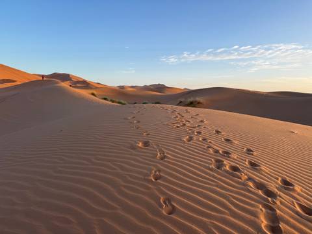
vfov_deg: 56.8
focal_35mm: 24
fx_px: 216
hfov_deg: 71.6
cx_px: 156
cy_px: 117
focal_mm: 6.76
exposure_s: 1/955
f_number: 1.78
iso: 80
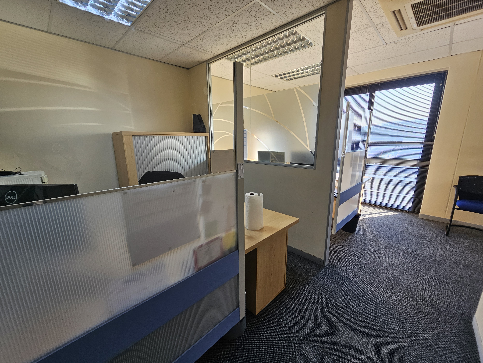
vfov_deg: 89.9
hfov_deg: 106.2
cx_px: 242
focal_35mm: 13
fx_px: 181
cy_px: 182
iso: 64
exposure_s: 1/100
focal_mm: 2.2
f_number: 2.2
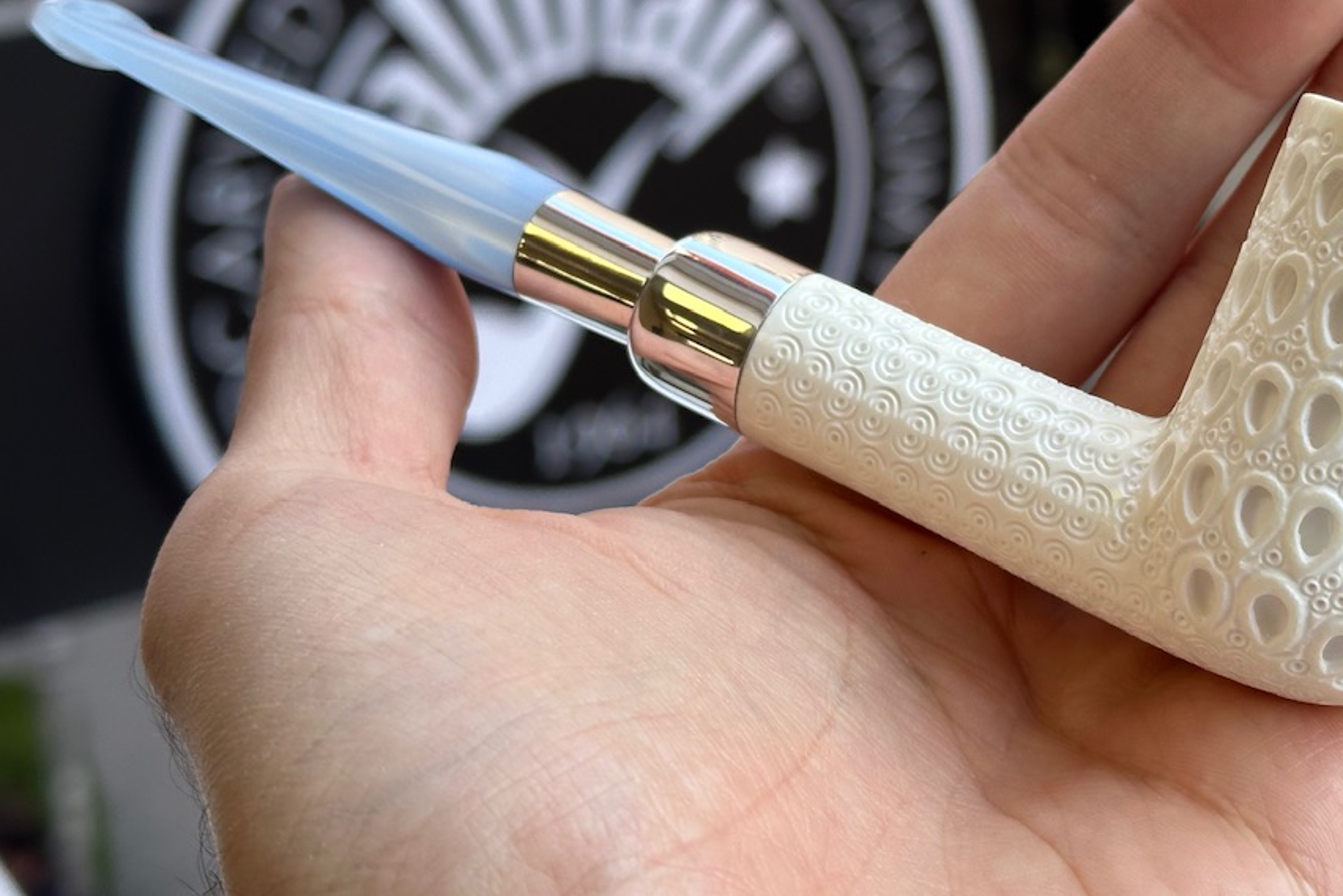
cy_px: 304
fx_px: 2798
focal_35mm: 75
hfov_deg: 26.7
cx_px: 982
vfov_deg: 18.1
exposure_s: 1/404
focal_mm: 6.86
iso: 64
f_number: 1.78
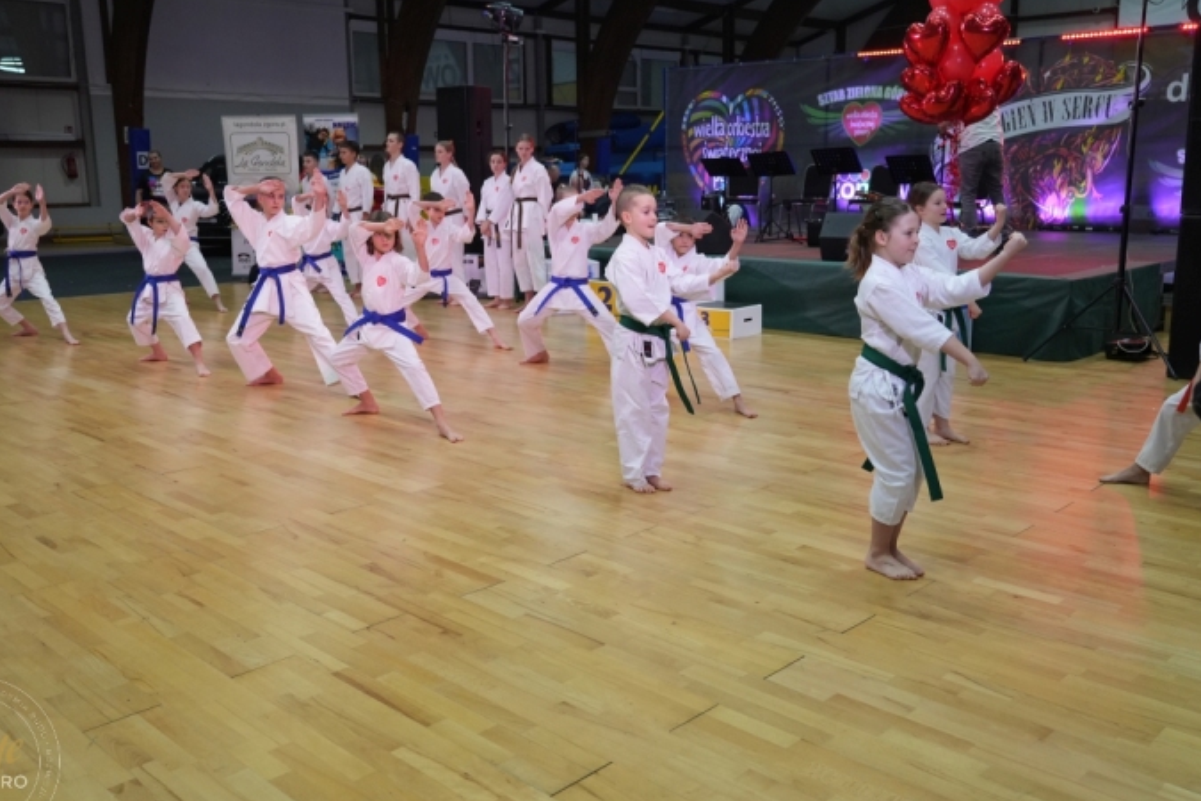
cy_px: 376
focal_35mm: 32
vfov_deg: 41.1
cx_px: 598
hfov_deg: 58.7
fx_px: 1067
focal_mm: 27
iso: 2000
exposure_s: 1/250
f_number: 4
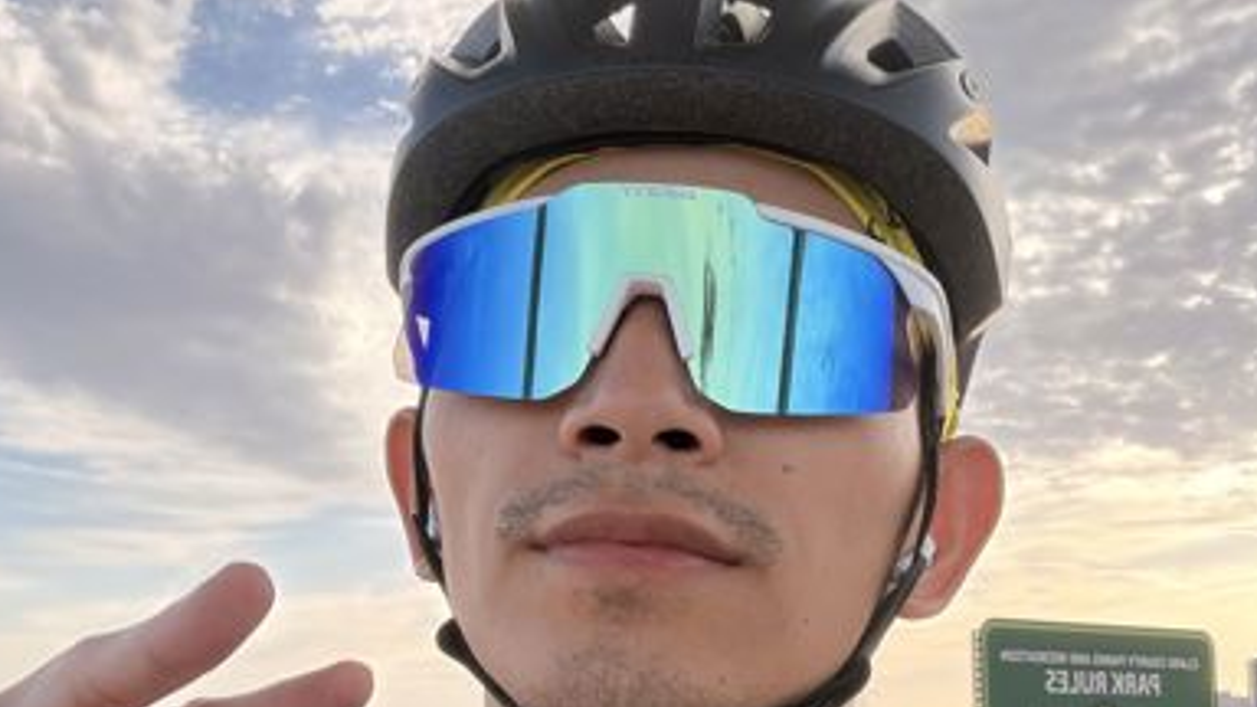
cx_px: 586
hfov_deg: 41.3
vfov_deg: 23.5
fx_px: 1667
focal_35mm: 50
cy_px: 584
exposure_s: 1/429
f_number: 1.9
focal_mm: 2.71
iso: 40
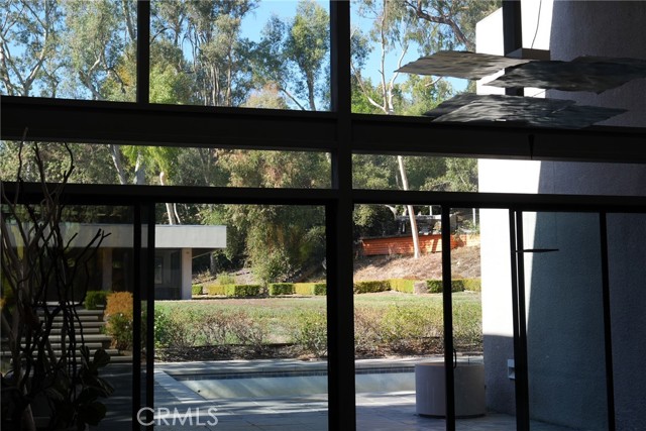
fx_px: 879
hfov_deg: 40.3
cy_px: 216
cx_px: 323
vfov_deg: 27.5
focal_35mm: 49
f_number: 4.5
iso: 100
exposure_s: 1/200
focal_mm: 33
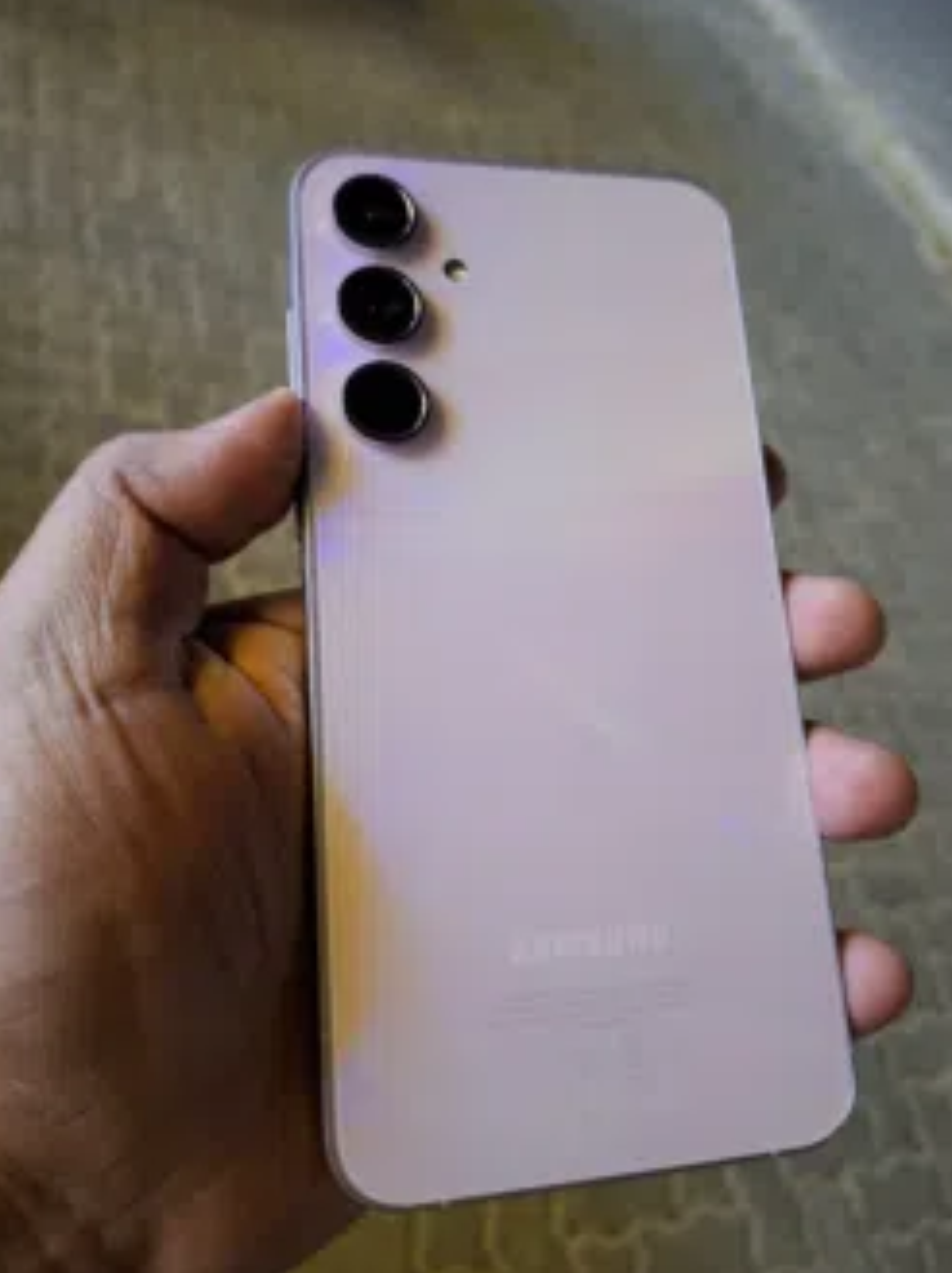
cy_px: 600
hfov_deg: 49.6
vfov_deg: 63.5
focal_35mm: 28
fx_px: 1029
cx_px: 526
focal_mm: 5.54
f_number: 1.8
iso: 800
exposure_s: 1/25
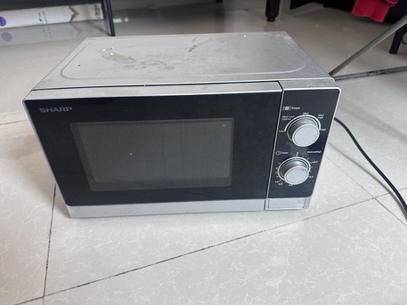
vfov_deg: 56.8
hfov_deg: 71.6
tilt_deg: -34.3
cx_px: 204
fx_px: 282
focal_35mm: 24
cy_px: 152
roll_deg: +2.7
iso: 200
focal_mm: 6.86
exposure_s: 1/100
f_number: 1.78
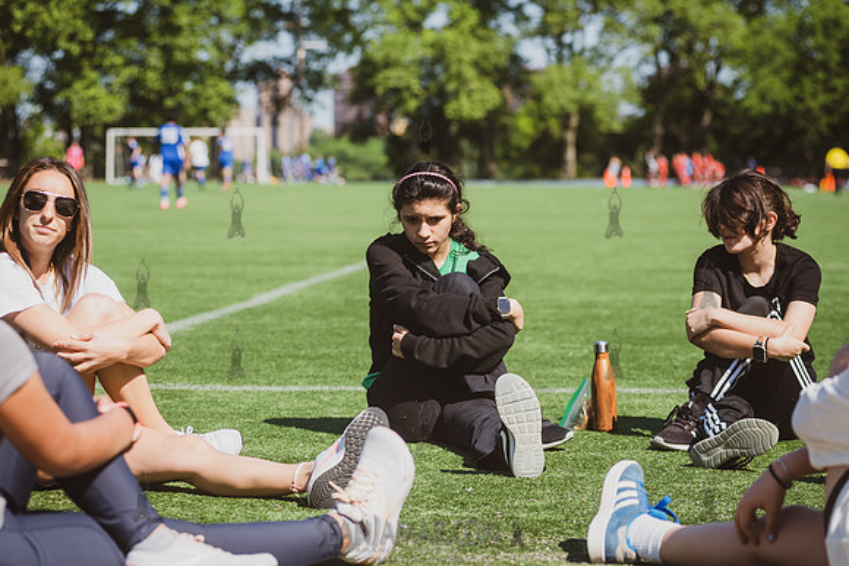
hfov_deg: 20.0
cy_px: 283
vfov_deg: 13.4
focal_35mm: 102
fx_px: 2408
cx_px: 424
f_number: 4
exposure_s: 1/2000
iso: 400
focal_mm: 100
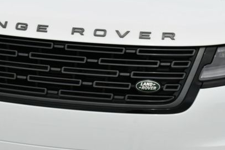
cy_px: 59
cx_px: 79
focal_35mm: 114
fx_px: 712
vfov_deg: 12.0
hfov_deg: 17.9
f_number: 8
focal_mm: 36
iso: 100
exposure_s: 1/250
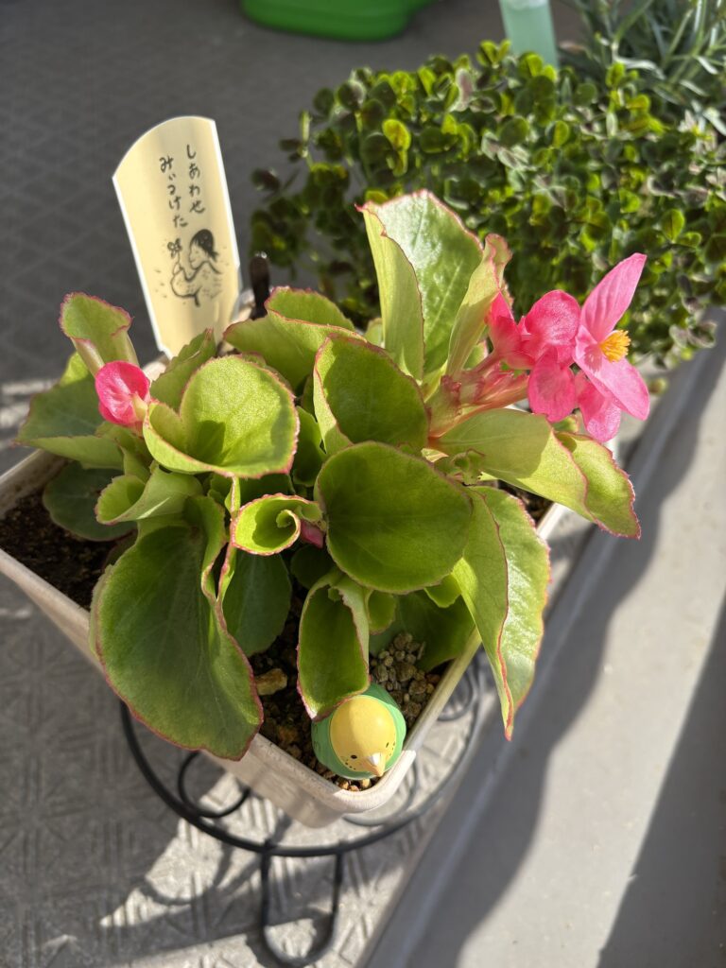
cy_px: 484
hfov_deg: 53.1
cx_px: 363
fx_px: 727
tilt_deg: -48.9
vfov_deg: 67.3
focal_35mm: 26
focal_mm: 5.96
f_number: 1.6
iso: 64
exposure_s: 1/1953
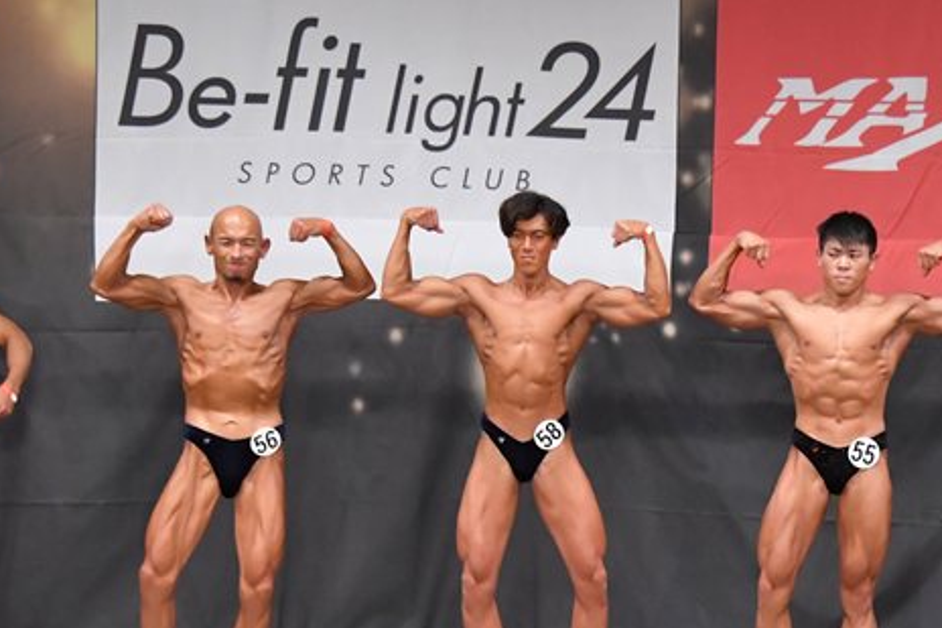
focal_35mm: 212
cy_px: 484
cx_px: 703
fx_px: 5545
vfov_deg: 6.5
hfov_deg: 9.7
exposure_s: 1/400
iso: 6400
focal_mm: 85
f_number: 5.6
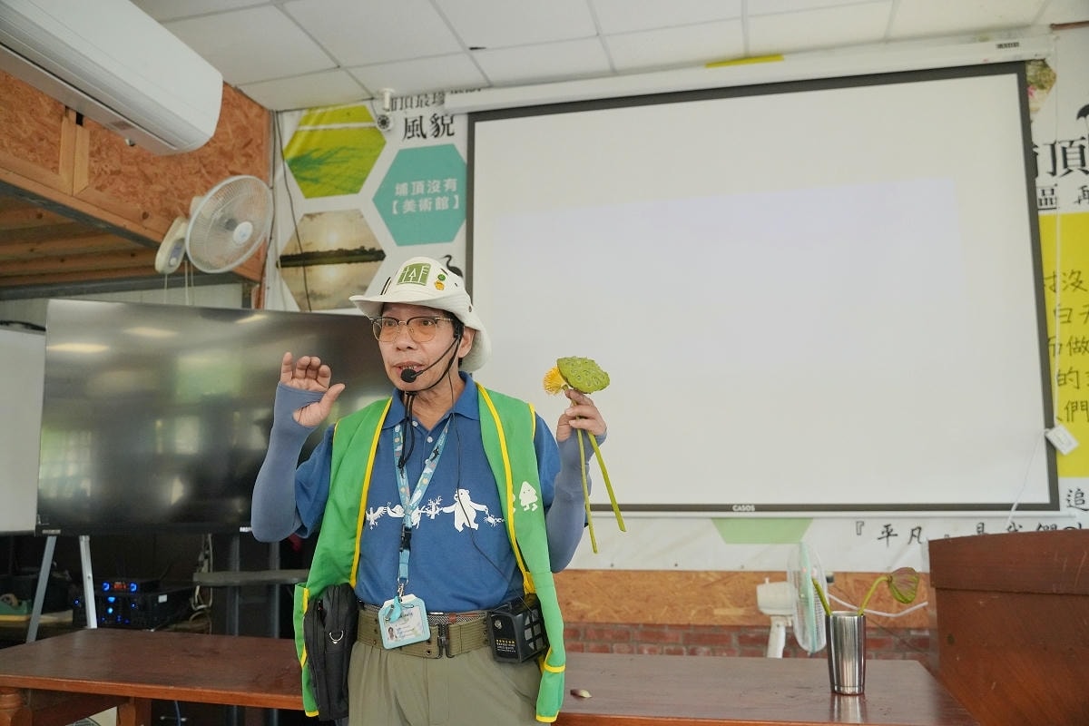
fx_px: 847
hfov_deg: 65.5
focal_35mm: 28
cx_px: 544
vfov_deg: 46.4
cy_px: 363
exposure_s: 1/160
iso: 6400
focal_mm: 28
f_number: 4
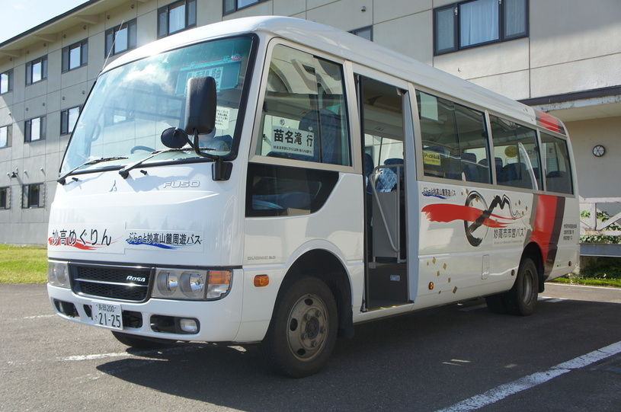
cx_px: 310
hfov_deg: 55.2
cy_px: 206
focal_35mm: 34
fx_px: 594
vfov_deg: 38.3
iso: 200
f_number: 5
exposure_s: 1/500
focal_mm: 23
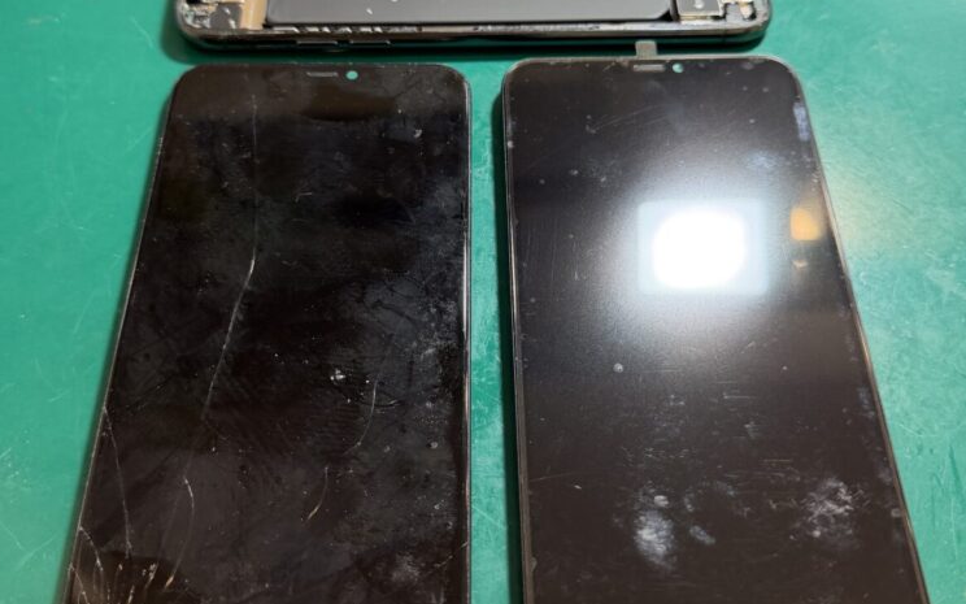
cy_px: 239
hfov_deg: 55.3
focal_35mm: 35
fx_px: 921
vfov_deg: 36.1
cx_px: 478
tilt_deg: -57.3
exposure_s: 1/91
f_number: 1.78
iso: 200
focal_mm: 6.76
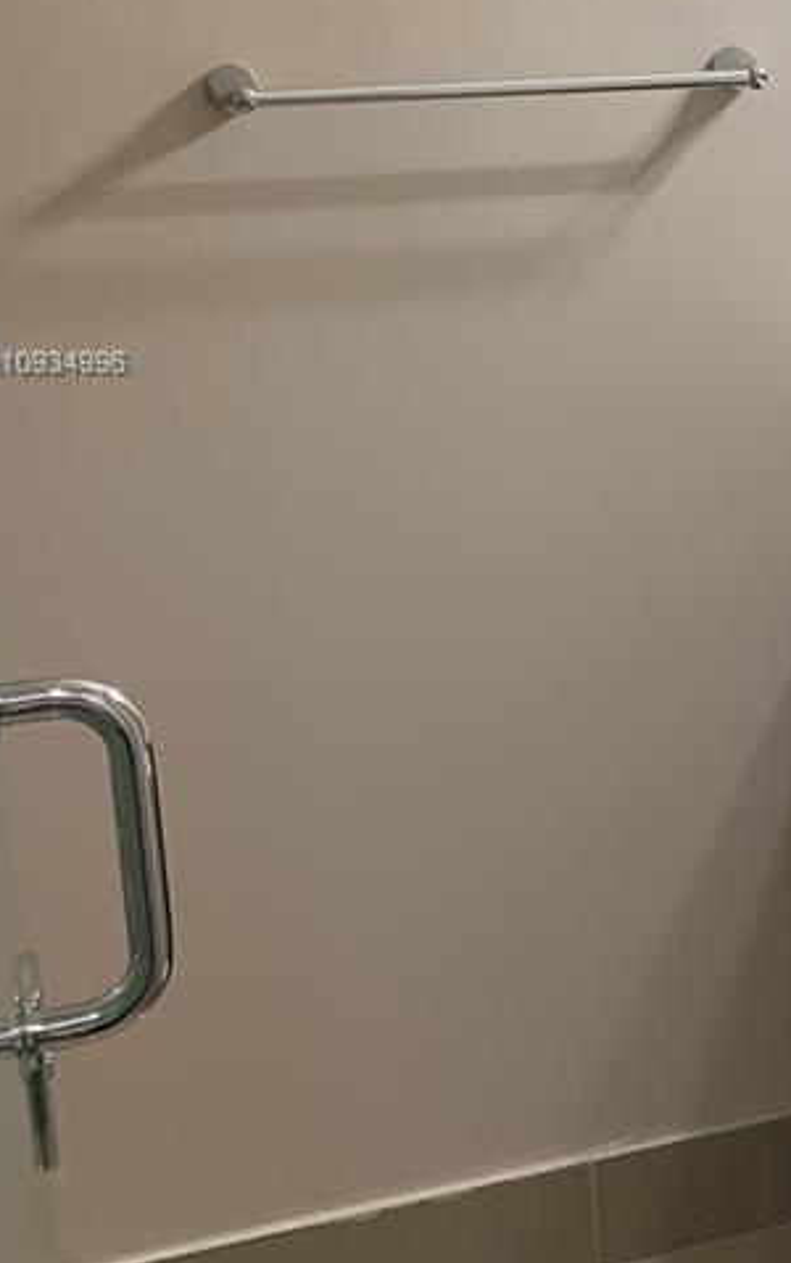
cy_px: 364
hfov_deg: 17.5
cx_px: 1078
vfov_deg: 29.4
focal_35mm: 69
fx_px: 2376
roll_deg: +0.7
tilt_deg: -13.0
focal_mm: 4.25
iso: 64
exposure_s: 1/60
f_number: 1.8
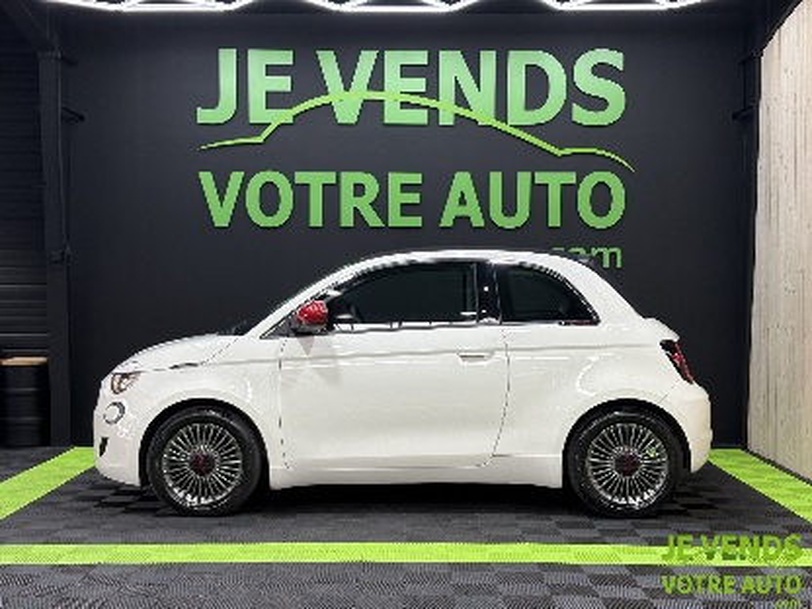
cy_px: 304
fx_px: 1220
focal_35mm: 52
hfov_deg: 36.8
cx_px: 406
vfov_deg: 28.0
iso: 40
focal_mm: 5.96
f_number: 1.6
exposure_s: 1/187
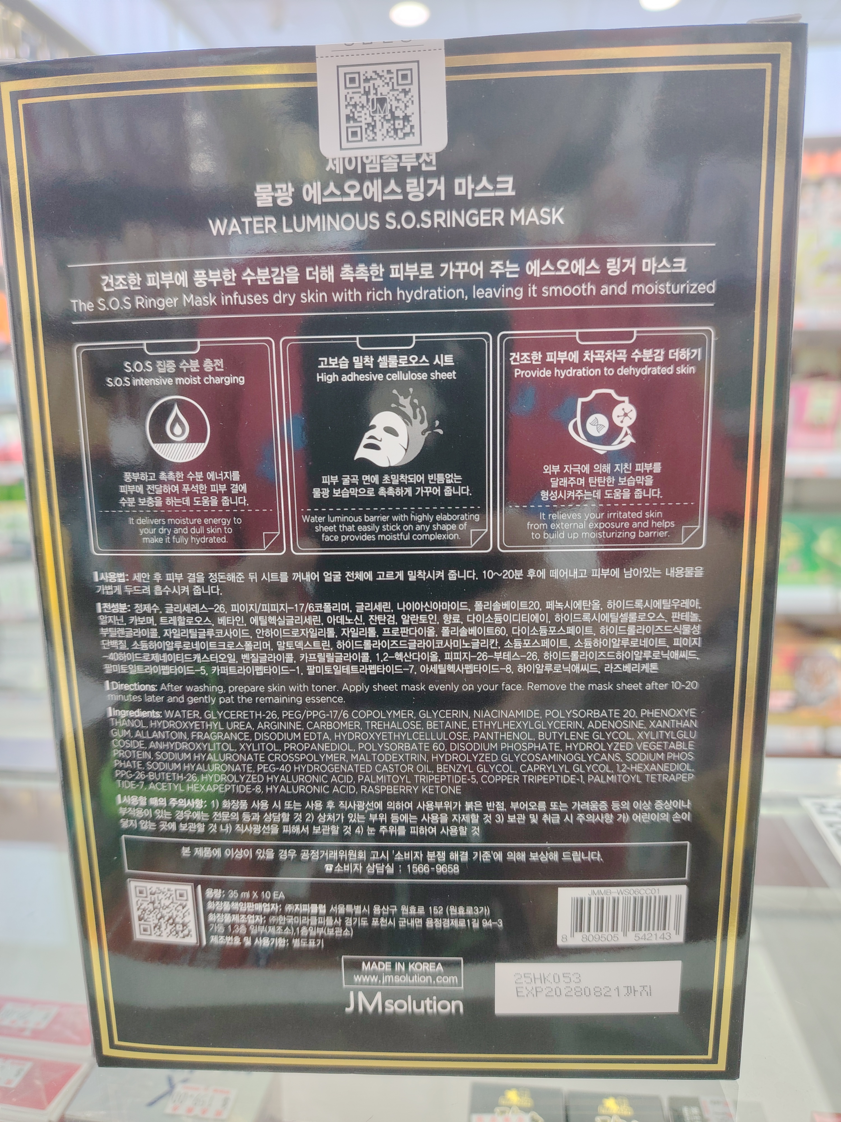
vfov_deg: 71.6
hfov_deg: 56.8
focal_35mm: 24
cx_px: 420
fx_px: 777
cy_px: 561
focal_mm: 5.25
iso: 409
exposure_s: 1/100
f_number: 1.75
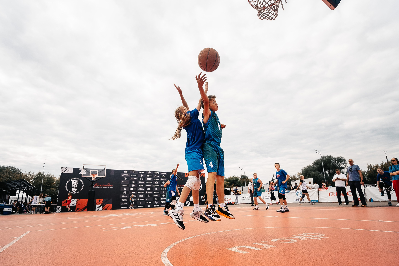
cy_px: 152
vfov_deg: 66.2
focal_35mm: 18
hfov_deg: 89.0
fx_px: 203
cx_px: 211
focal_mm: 16
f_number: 3.2
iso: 320
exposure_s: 1/2500
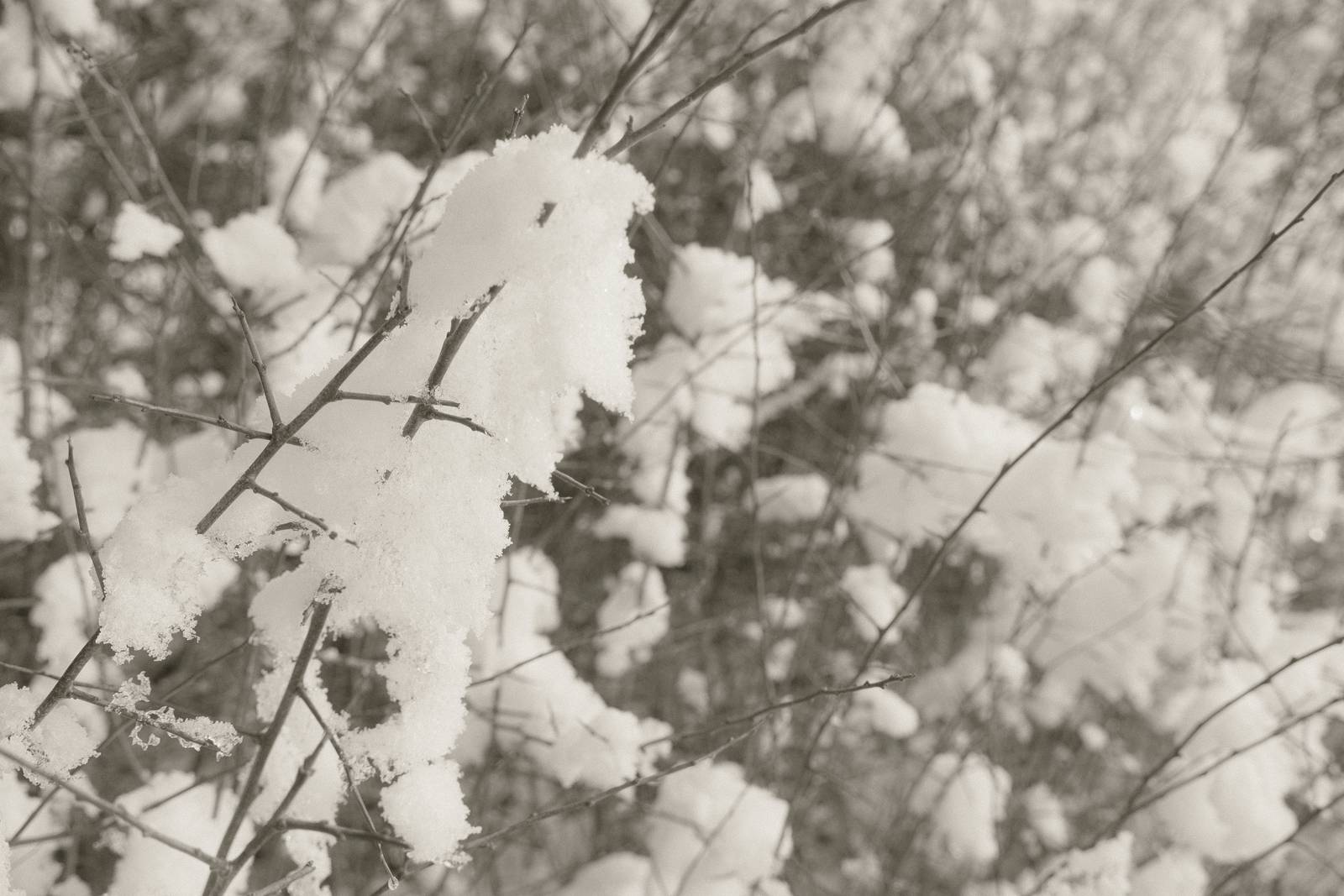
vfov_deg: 40.0
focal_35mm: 33
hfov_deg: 57.2
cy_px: 448
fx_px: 1232
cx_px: 672
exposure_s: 1/550
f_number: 5.6
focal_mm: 22.3
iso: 640
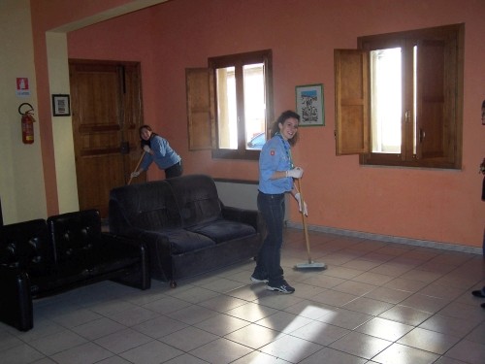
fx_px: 532
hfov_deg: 49.0
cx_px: 242
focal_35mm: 38
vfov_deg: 37.7
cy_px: 182
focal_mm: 6.3
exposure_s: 1/60
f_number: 2.8
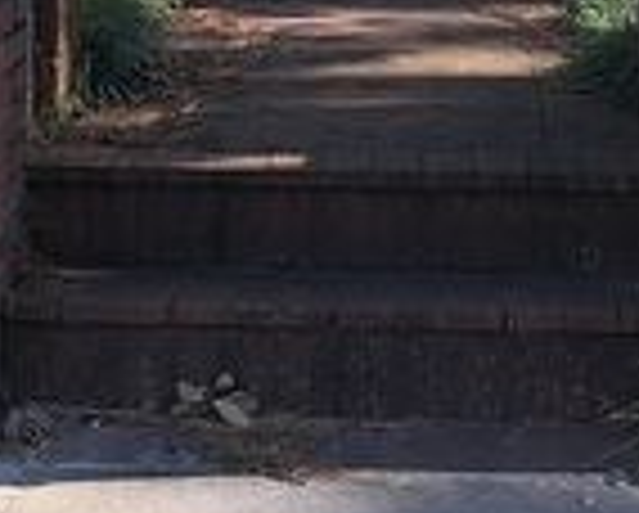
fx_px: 2916
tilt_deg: +2.9
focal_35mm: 154
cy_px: -454
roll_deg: -0.1
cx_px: 387
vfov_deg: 9.5
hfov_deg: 12.5
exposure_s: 1/211
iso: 20
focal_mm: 4
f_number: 1.8
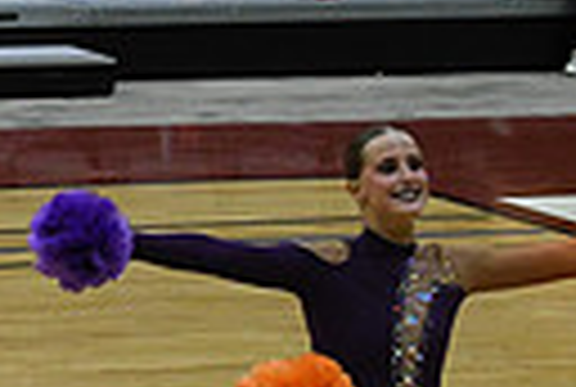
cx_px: -720
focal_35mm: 474
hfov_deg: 4.3
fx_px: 7602
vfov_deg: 2.9
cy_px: 322
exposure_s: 1/500
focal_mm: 70
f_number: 4
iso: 4000
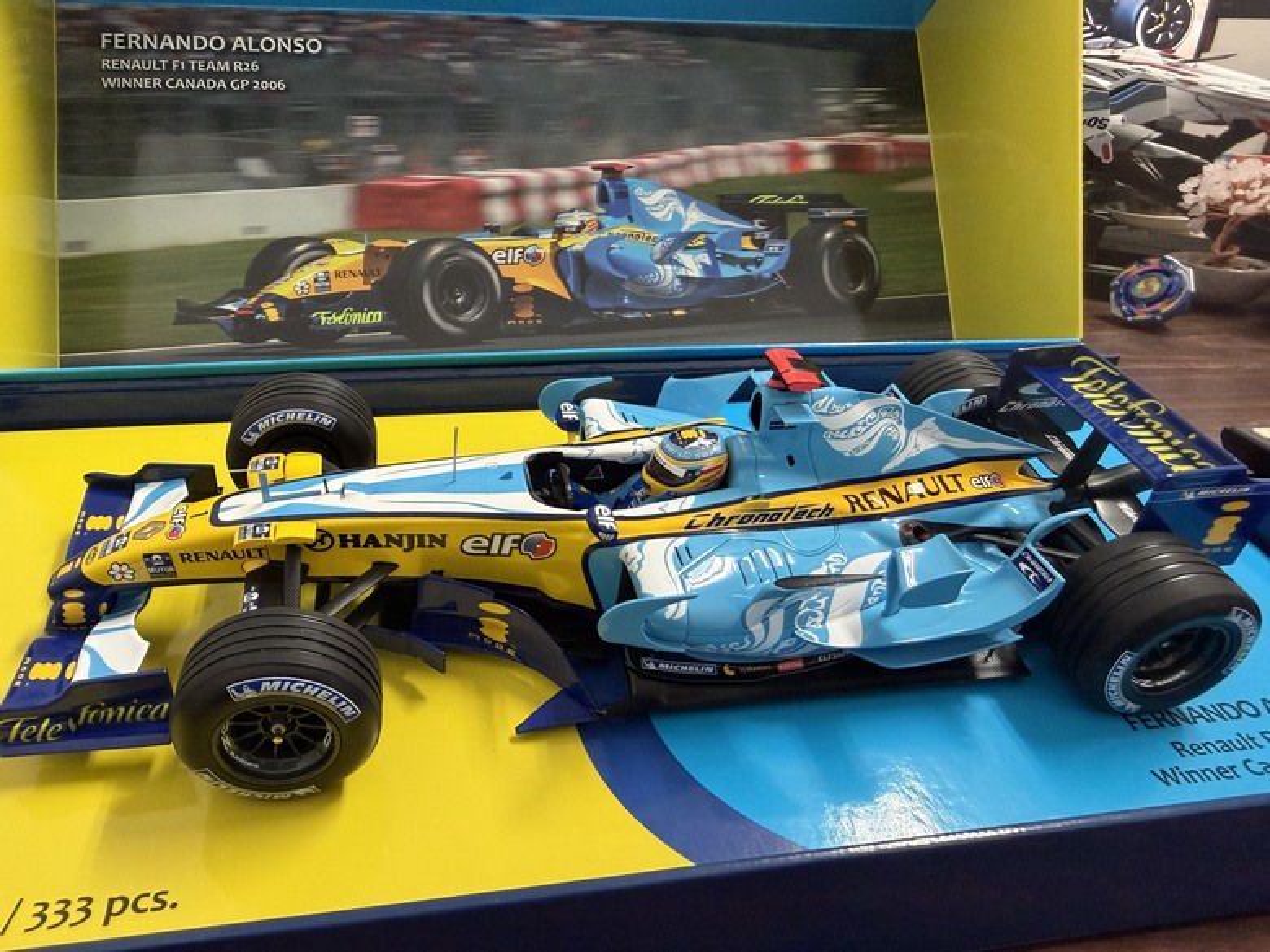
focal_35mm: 24
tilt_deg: -25.1
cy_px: 476
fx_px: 881
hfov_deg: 71.6
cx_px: 635
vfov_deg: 56.8
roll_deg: -0.8
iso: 320
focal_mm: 2.22
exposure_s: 1/60
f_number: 2.2
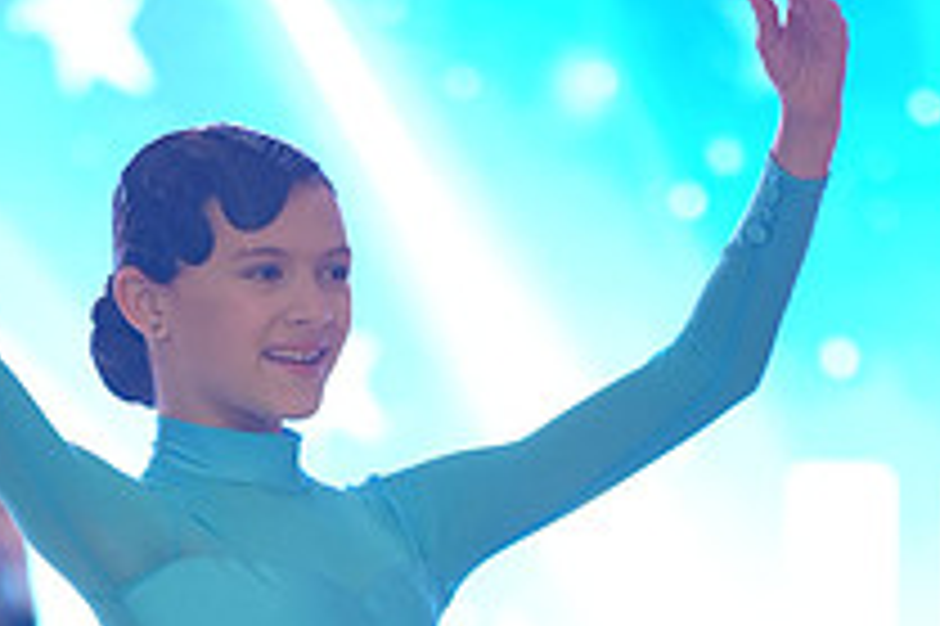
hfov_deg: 6.3
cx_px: 328
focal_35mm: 328
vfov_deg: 4.2
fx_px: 8557
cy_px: 977
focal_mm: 118
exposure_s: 1/400
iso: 1600
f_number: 2.8
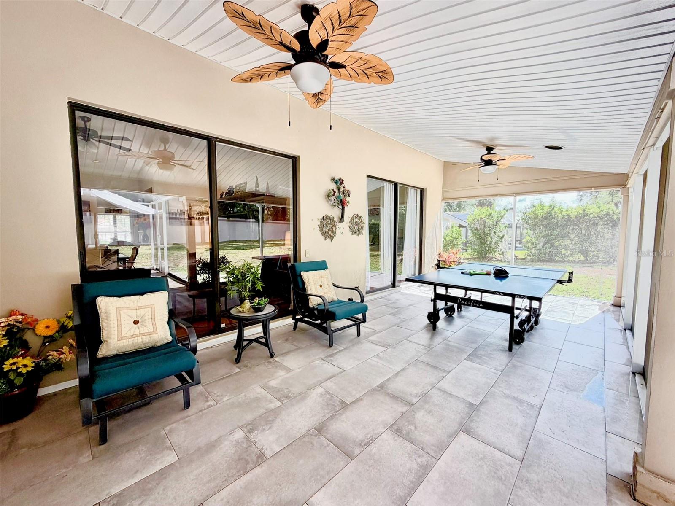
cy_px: 253
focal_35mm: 14
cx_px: 338
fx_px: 273
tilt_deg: -4.7
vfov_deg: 85.7
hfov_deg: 102.1
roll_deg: +0.3
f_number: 2.2
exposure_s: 1/121
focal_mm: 2.22
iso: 50
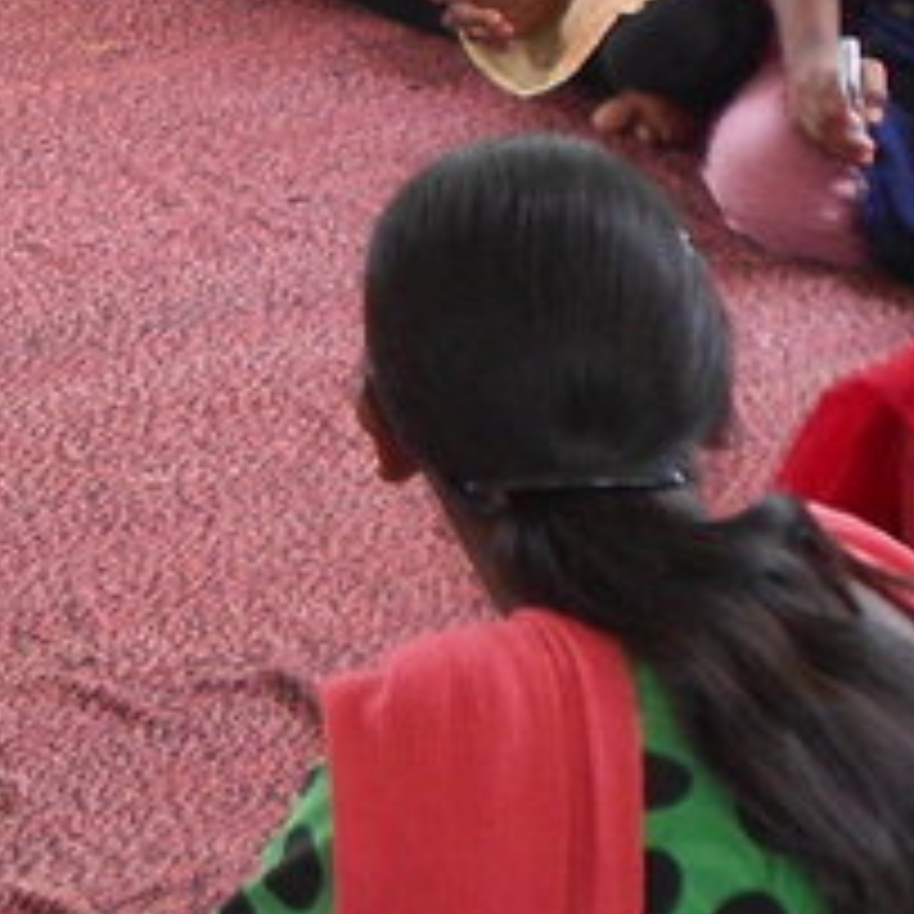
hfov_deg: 11.9
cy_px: 189
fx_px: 3854
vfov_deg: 13.5
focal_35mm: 129
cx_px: -964
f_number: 3.4
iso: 100
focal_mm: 5.3
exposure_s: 1/30
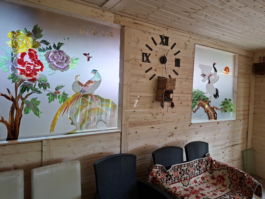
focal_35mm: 23
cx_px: 132
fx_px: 176
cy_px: 100
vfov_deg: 58.9
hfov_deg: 73.9
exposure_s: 1/100
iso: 80
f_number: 1.8
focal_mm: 5.54
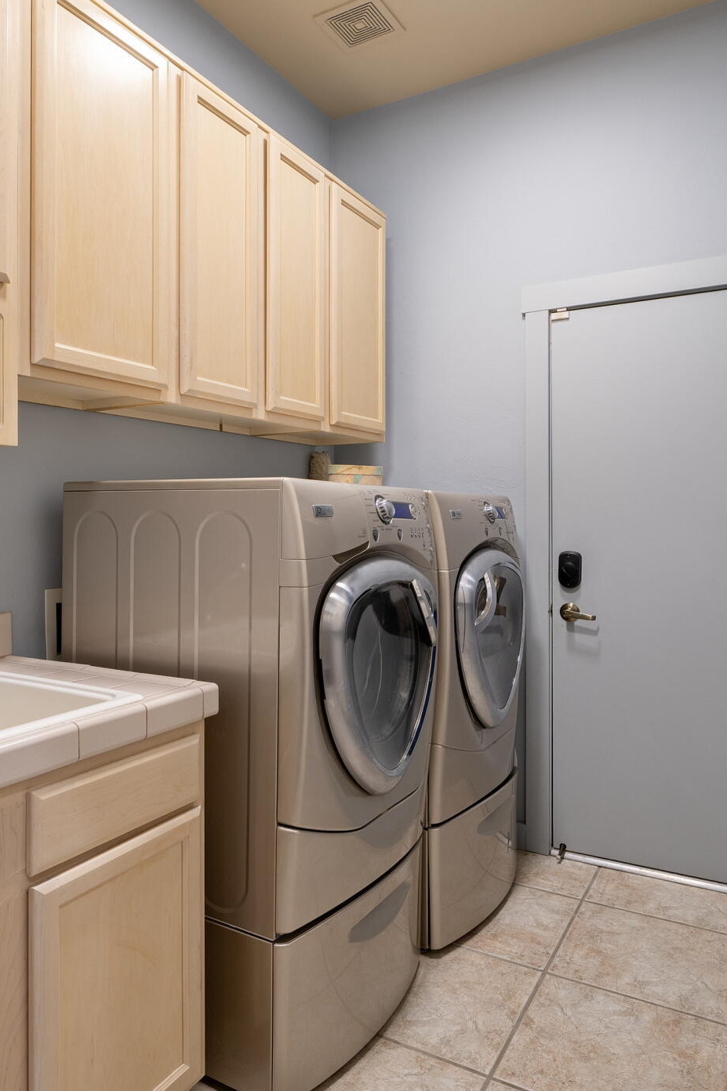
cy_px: 497
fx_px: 697
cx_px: 287
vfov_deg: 75.9
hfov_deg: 54.7
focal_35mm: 23
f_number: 9
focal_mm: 16
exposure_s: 1/1.25
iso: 200
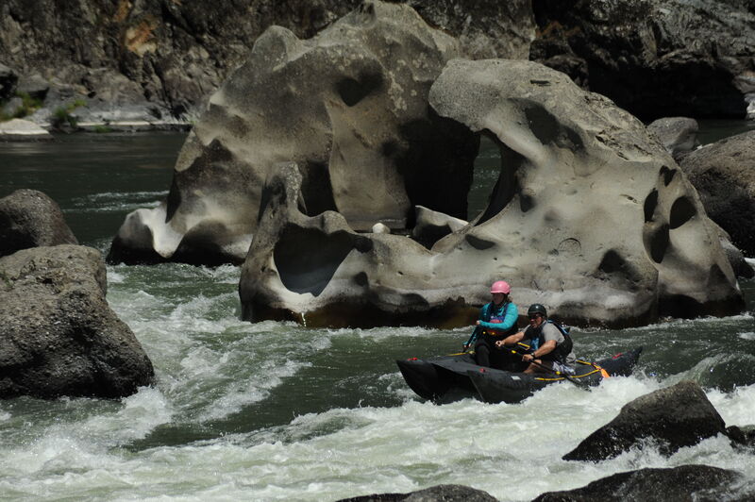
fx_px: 6286
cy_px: 251
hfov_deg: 6.9
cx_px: 378
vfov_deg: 4.6
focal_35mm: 300
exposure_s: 1/1250
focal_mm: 300
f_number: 6.3
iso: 200
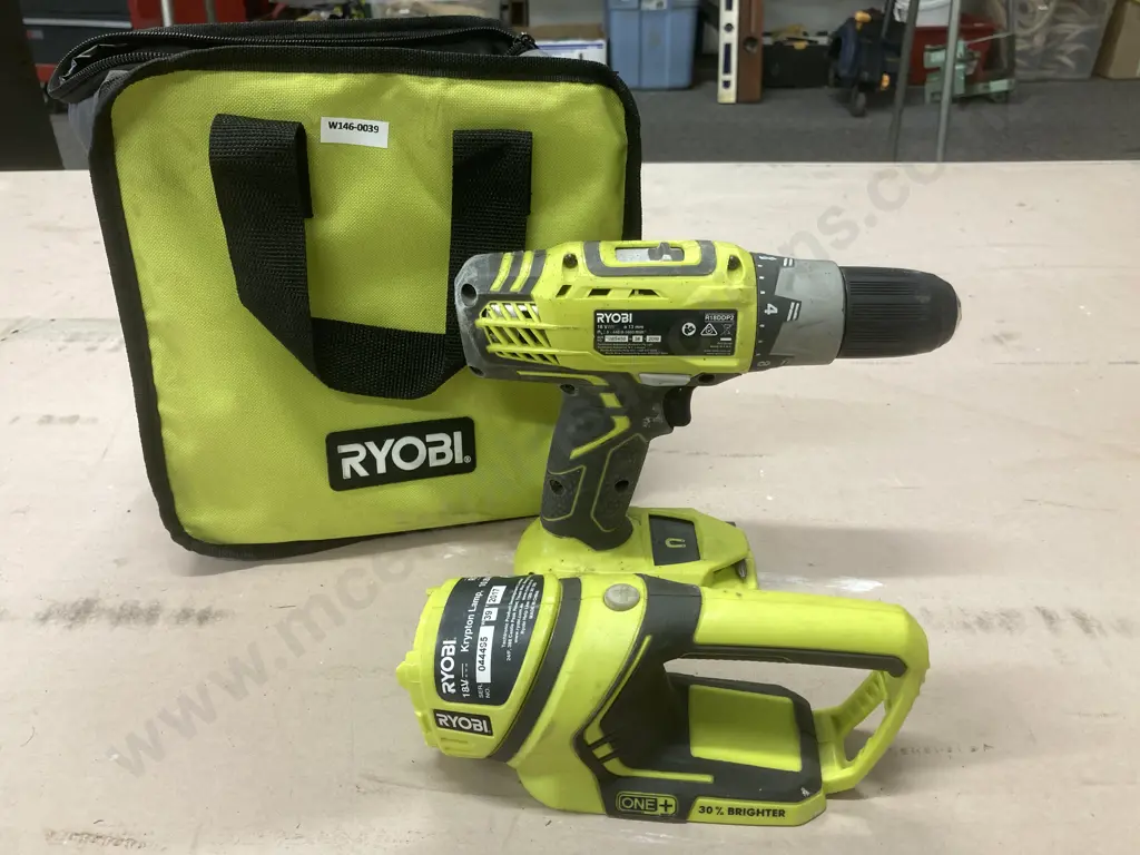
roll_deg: +1.3
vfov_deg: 49.7
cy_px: 428
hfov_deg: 63.4
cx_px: 570
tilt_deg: -27.7
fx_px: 922
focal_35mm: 28
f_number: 1.8
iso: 80
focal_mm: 3.99
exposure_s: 1/50
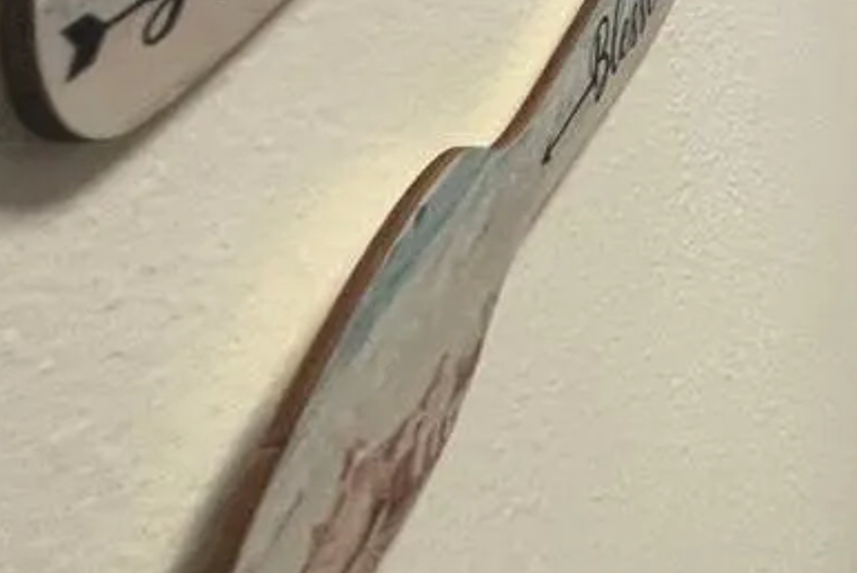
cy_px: -313
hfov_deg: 21.7
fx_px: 1334
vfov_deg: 20.4
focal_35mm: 56
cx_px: 1556
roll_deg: +2.2
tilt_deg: -12.3
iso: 160
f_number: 1.8
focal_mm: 1.57
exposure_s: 1/120
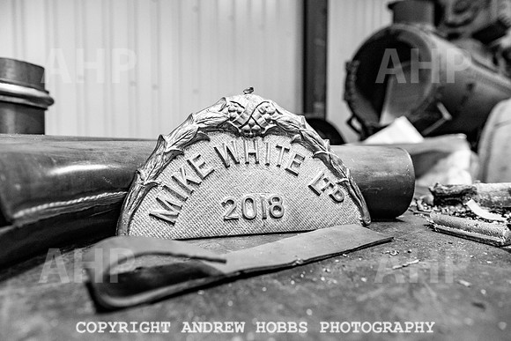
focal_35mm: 24
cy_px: 170
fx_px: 341
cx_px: 256
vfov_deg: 53.2
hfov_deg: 73.7
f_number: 4.5
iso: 1250
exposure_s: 1/100
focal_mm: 24
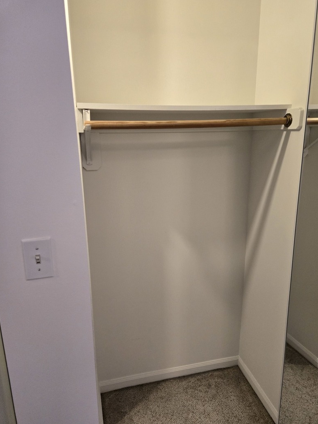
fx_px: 294
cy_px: 214
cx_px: 163
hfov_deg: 56.8
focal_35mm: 24
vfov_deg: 71.6
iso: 400
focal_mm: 5.4
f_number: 1.8
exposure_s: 1/120
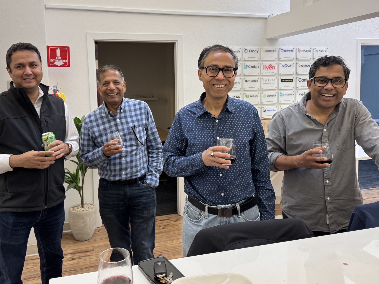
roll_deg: +1.2
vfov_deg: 46.6
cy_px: 116
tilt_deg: -5.0
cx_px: 169
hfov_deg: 59.8
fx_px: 329
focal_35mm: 30
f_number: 1.78
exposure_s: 1/60
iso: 125
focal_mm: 6.76
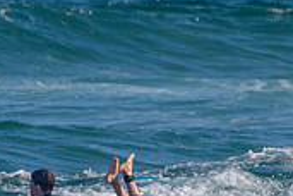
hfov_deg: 1.0
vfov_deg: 0.7
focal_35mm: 2081
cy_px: 235
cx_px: 494
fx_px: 16936
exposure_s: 1/2000
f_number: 5.6
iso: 160
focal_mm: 500
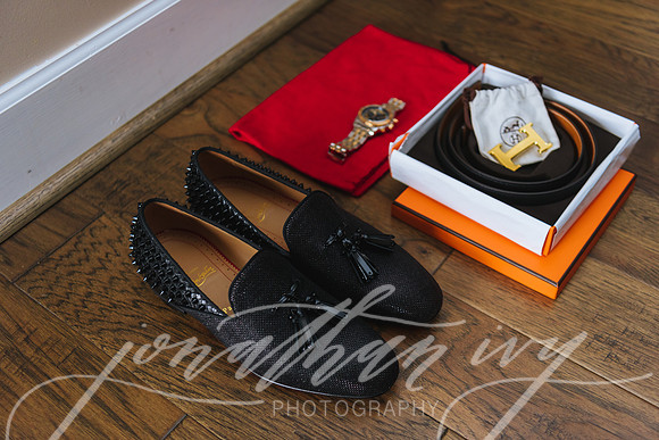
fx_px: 769
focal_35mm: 42
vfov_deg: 31.9
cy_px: 220
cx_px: 330
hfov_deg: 46.4
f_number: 2.8
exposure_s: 1/100
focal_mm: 42
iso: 640
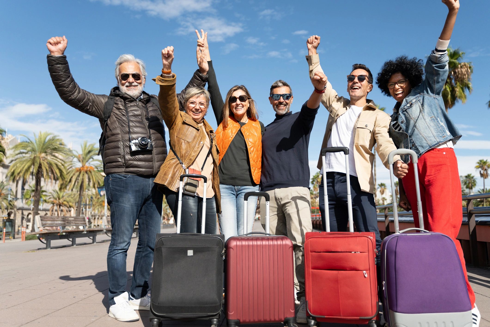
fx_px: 408
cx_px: 245
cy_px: 164
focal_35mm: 30
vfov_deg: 43.6
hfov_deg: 61.9
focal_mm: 30
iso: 400
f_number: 2.8
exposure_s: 1/500
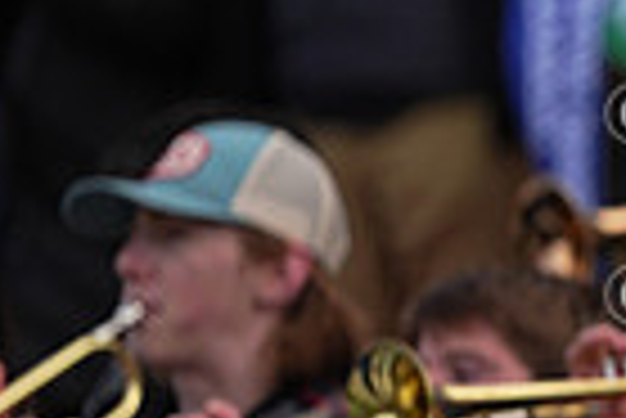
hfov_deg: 1.6
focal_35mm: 1251
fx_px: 21776
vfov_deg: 1.1
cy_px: 205
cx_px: 1257
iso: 250
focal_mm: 300
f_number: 2.8
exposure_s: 1/2500
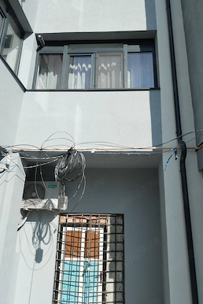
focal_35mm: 28
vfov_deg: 65.4
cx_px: 107
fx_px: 236
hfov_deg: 46.5
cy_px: 149
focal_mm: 4.75
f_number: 1.8
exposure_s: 1/1334
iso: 100
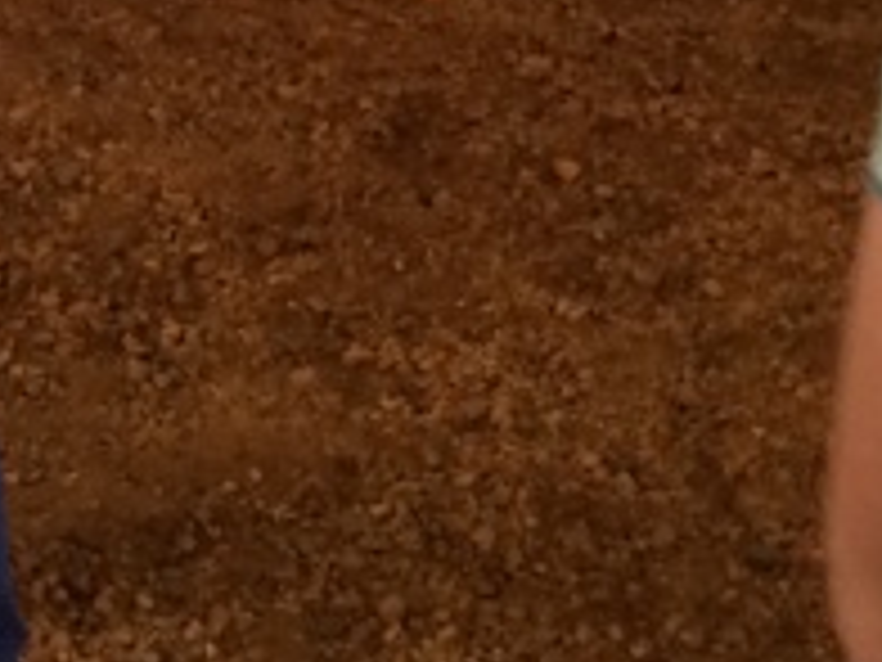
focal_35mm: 157
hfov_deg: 12.4
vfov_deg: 8.7
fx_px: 4000
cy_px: -824
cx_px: -36
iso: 50
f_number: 2.2
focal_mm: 4.12
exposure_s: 1/30
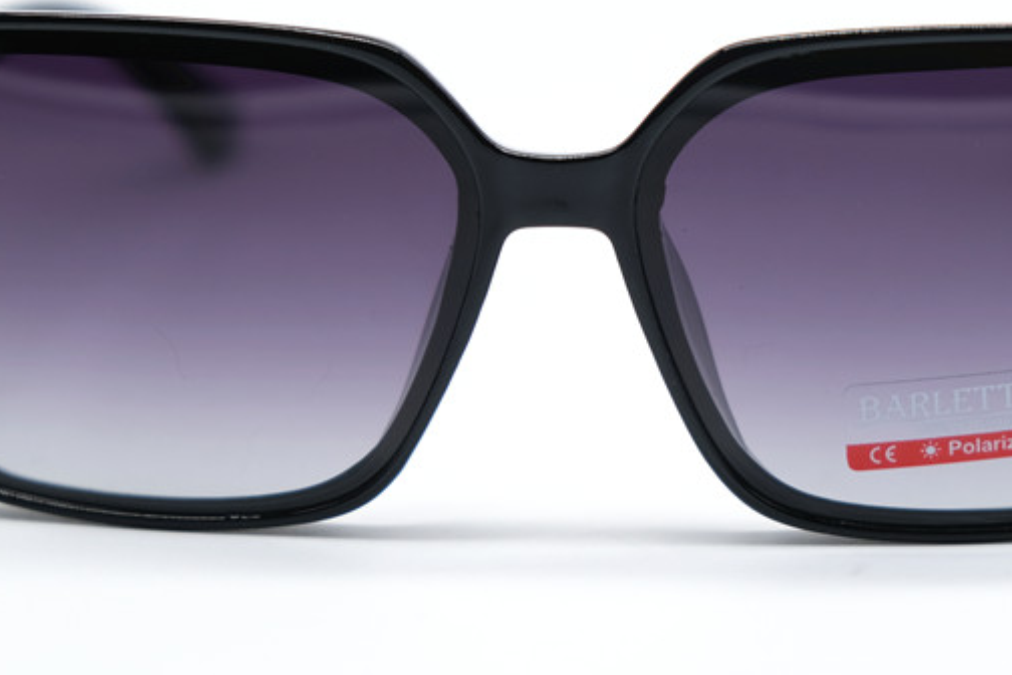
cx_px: 560
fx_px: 3738
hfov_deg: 15.4
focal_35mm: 133
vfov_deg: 10.3
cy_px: 237
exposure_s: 1/150
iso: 160
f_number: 4
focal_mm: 44.4
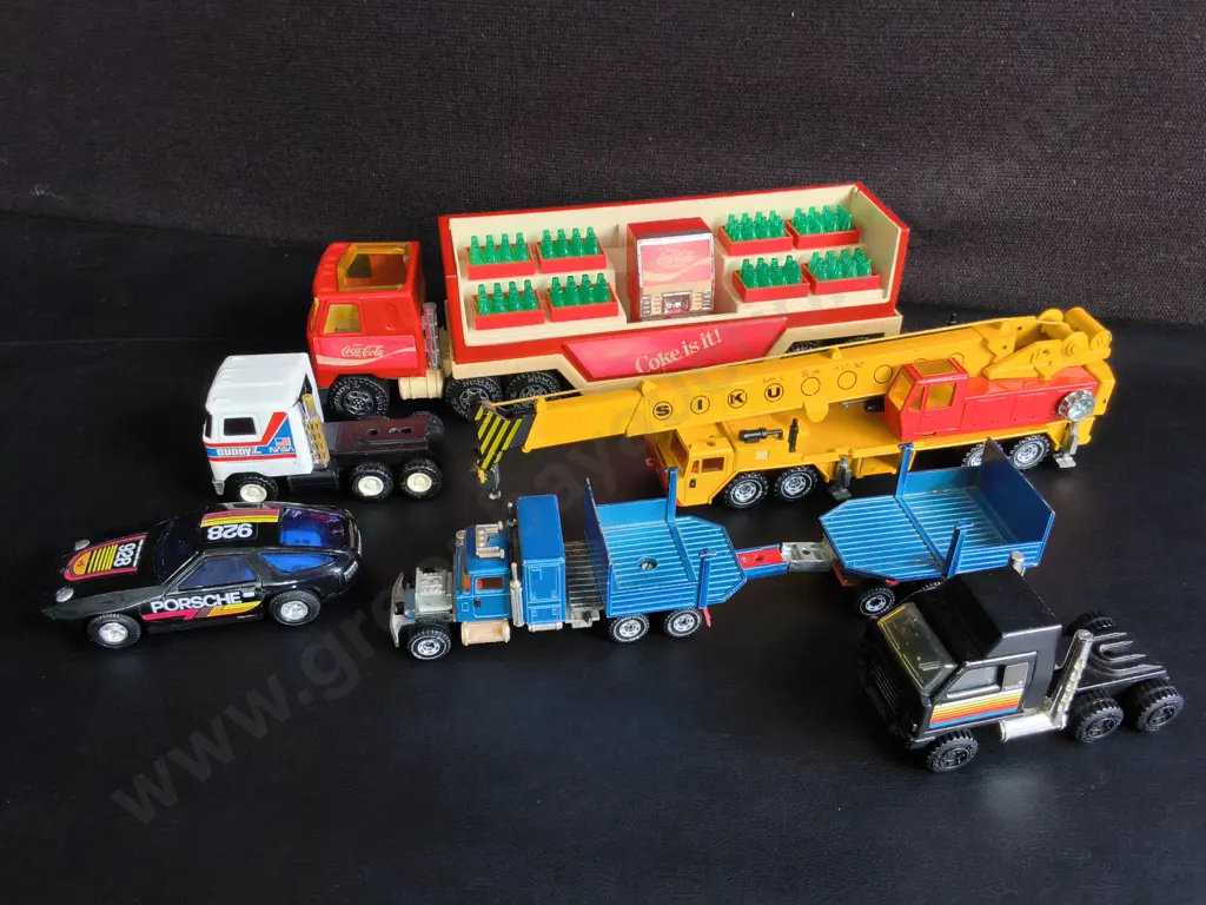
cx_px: 603
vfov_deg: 51.4
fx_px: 941
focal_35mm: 27
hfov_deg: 65.3
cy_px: 452
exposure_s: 1/100
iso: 125
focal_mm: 2.87
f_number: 2
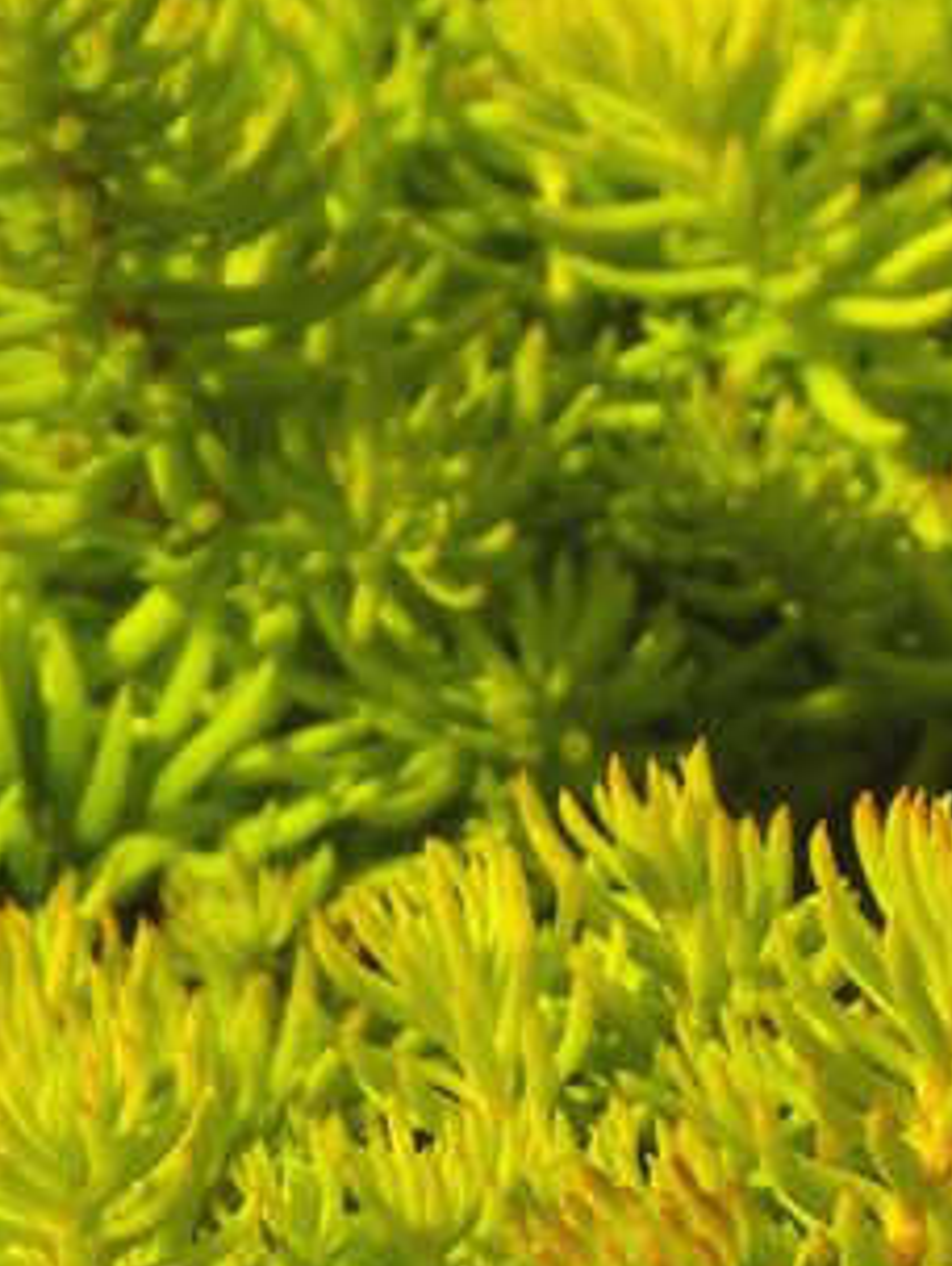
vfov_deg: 3.5
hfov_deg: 2.7
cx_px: 376
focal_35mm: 559
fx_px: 20455
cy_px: 852
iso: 160
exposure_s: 1/1000
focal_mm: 37.7
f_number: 6.3
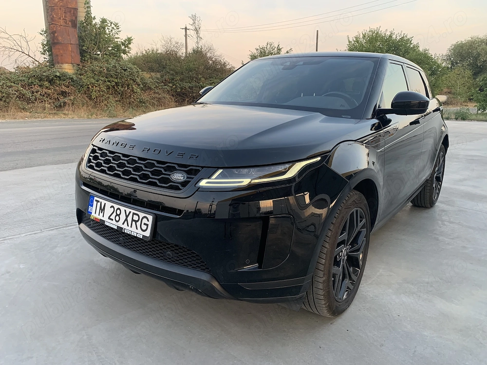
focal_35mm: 26
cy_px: 182
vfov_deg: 53.1
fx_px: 366
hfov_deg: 67.3
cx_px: 244
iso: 80
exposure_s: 1/121
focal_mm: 4.25
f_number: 1.8
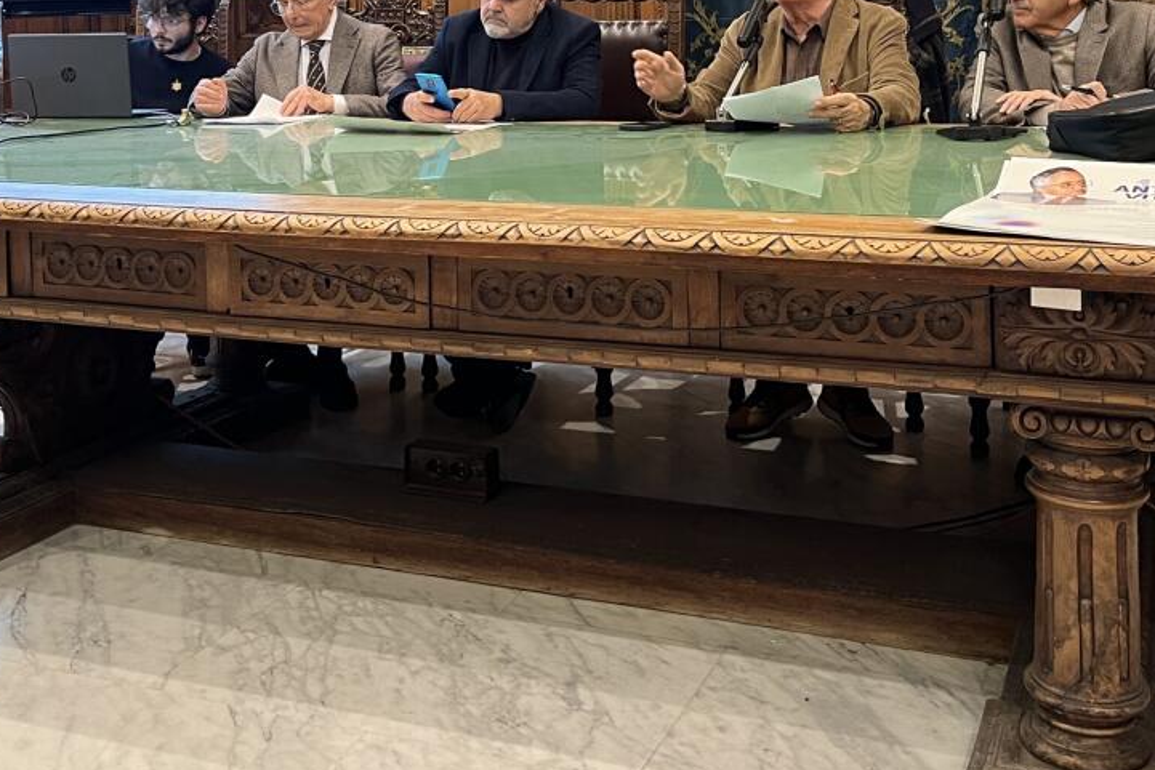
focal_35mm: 45
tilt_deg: -1.9
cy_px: 64
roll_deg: +1.9
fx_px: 1444
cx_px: 553
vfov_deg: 28.6
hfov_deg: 43.6
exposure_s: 1/50
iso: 200
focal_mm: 5.1
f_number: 1.6
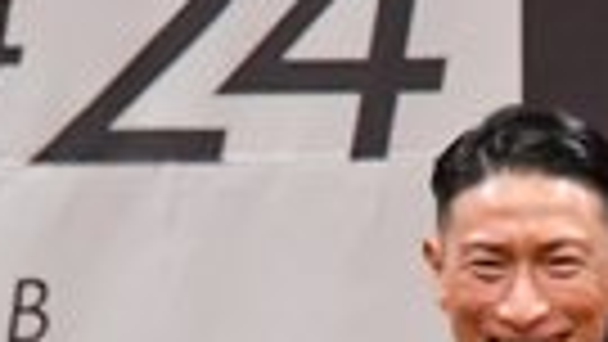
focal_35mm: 1623
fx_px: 26171
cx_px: 565
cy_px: 1112
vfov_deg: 0.7
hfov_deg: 1.3
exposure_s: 1/400
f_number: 5.6
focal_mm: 180
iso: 8000
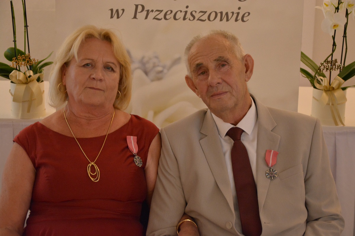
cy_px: 118
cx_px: 178
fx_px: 858
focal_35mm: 87
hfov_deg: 23.4
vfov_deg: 15.7
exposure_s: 1/60
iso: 2800
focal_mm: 58
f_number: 5
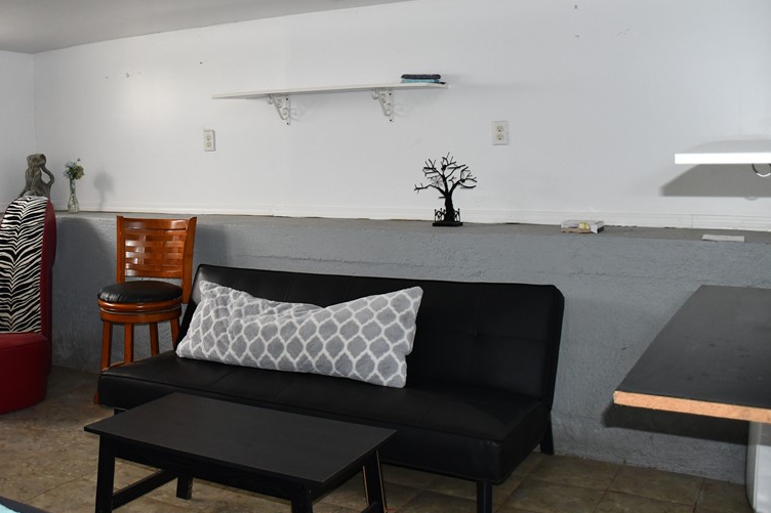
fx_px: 835
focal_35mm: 39
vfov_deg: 34.0
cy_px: 186
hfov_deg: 48.3
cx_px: 225
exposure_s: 1/60
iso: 1250
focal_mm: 18
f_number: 3.5
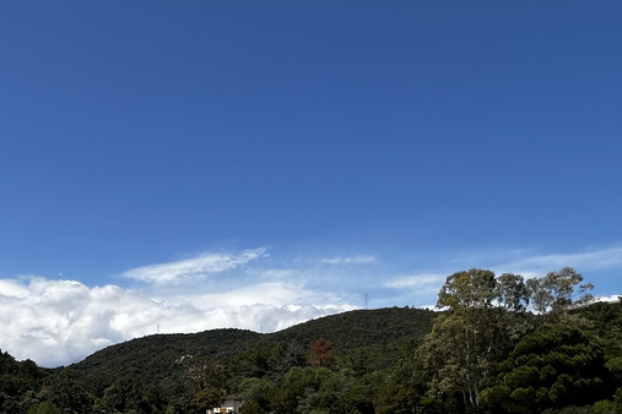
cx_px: 83
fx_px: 553
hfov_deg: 52.8
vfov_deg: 36.1
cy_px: 435
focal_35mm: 32
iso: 32
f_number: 1.8
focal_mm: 1.57
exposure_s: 1/2370
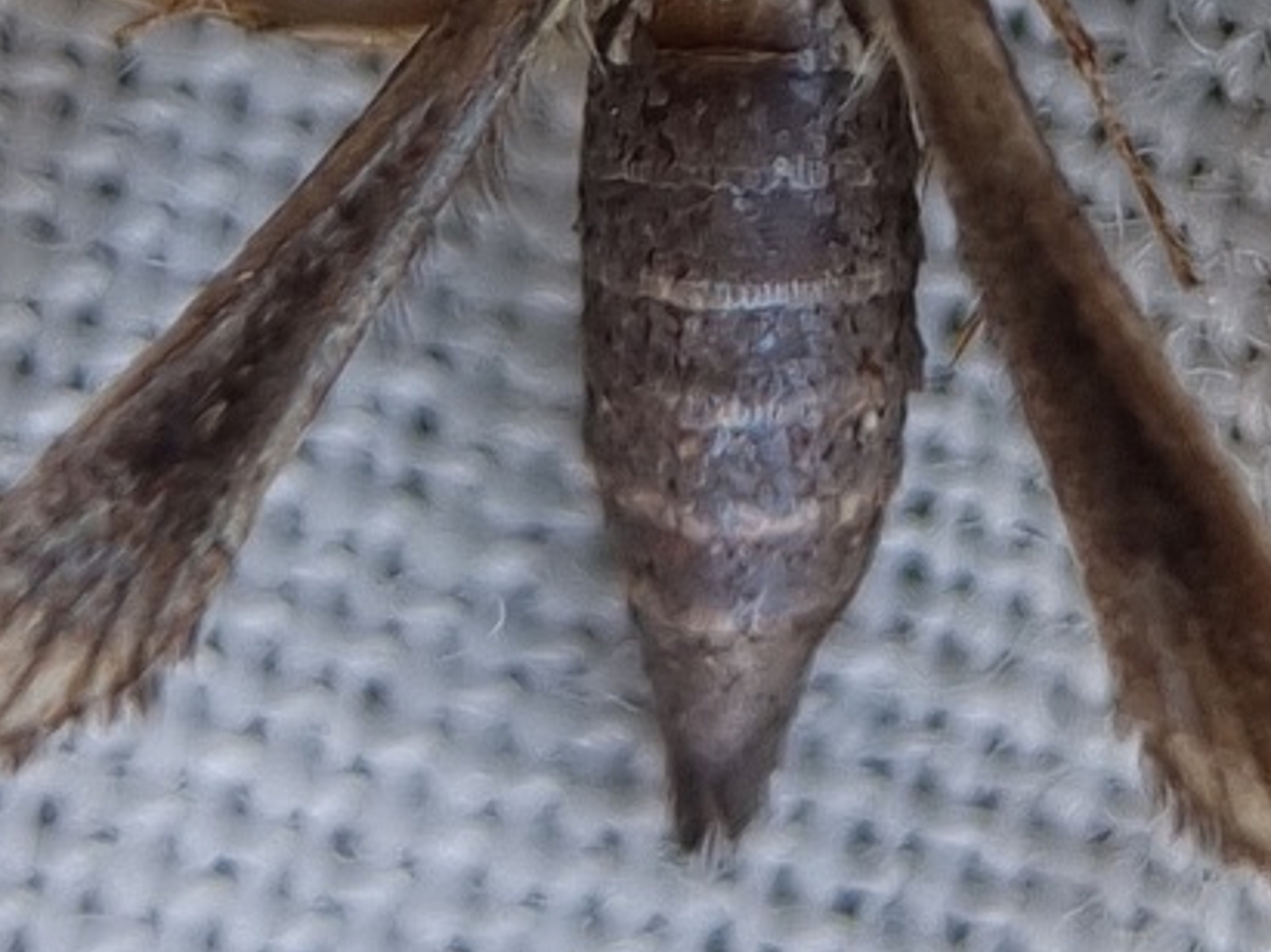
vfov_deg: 26.2
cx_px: 691
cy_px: 99
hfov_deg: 35.5
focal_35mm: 54
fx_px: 1982
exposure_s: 1/115
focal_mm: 5.4
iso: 50
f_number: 1.8
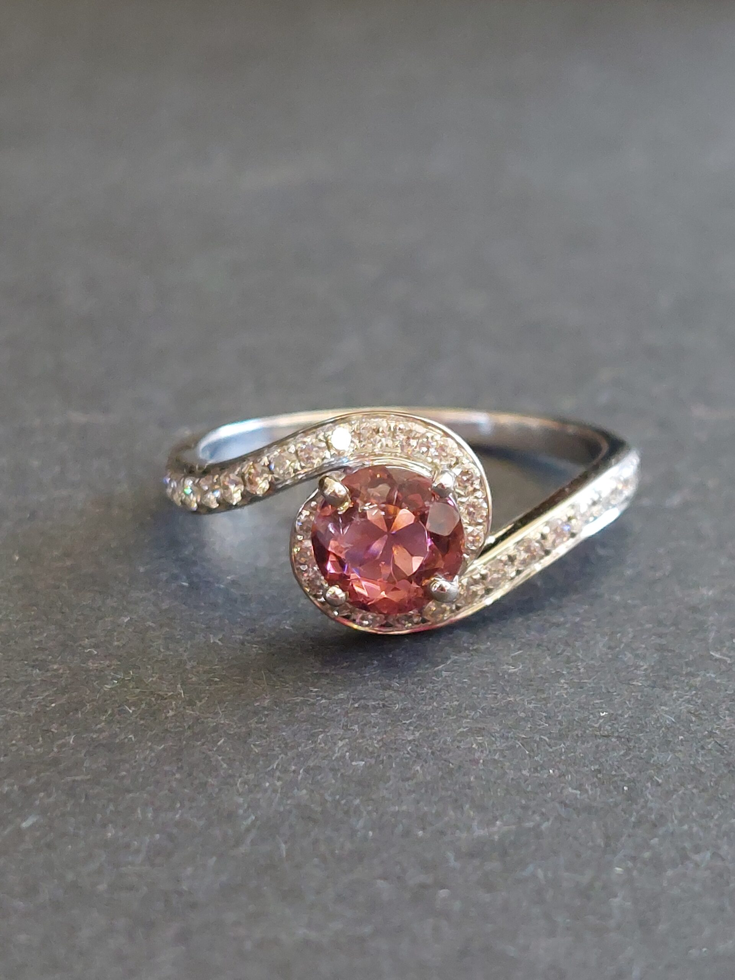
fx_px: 708
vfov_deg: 69.4
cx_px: 368
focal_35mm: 25
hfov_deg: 54.9
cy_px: 490
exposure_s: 1/50
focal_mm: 5.23
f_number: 1.8
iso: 200
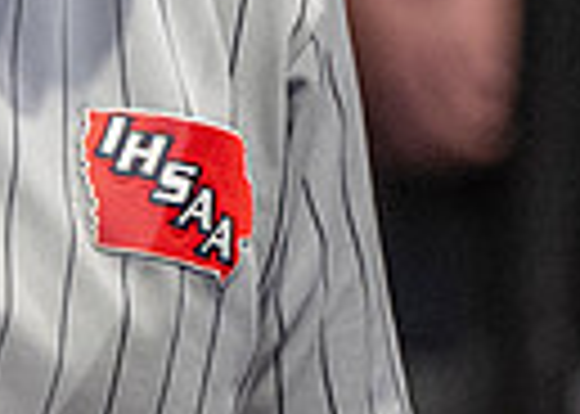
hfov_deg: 1.1
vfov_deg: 0.8
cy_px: 62
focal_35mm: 1838
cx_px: -423
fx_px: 30261
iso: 3200
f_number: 2.8
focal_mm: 185
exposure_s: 1/1000
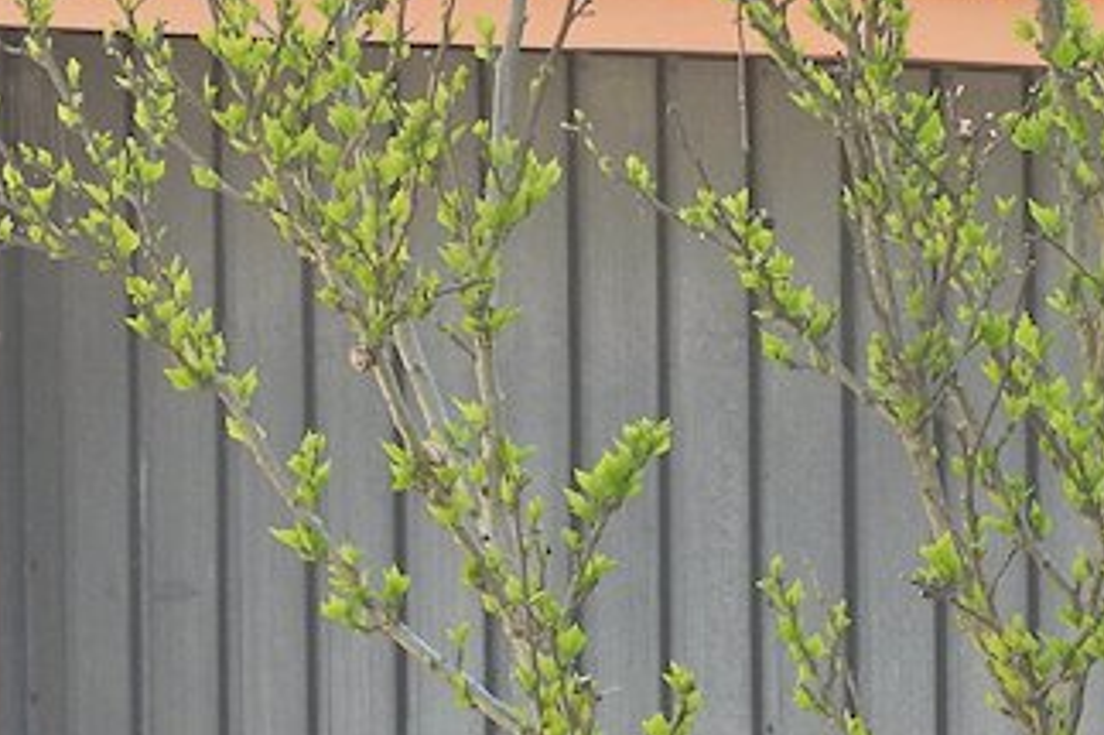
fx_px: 30343
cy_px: 386
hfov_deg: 2.1
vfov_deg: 1.4
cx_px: 1094
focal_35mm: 990
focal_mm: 53.7
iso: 100
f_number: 5.5
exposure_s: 1/125
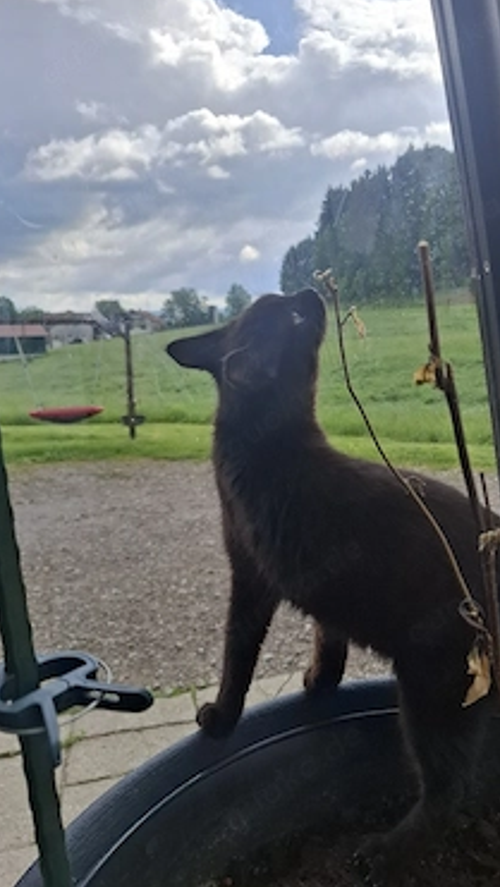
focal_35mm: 27
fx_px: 636
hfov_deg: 42.2
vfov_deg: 69.8
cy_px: 430
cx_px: 344
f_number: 1.8
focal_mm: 5.54
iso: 50
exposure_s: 1/769
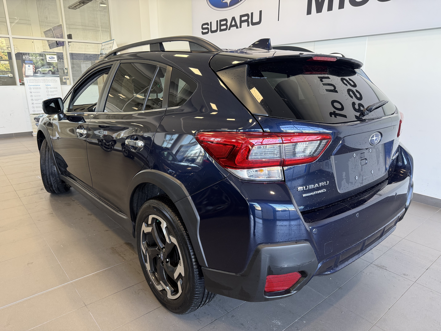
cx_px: 220
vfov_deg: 56.8
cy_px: 166
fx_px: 306
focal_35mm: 24
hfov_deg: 71.6
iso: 200
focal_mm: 6.76
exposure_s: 1/120
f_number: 1.78
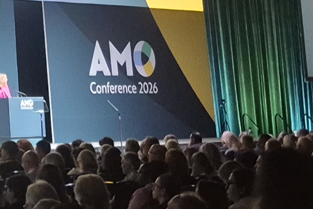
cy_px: -108
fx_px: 1243
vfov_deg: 9.3
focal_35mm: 143
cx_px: -256
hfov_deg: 13.0
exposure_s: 1/60
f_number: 1.8
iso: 1000
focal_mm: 5.4
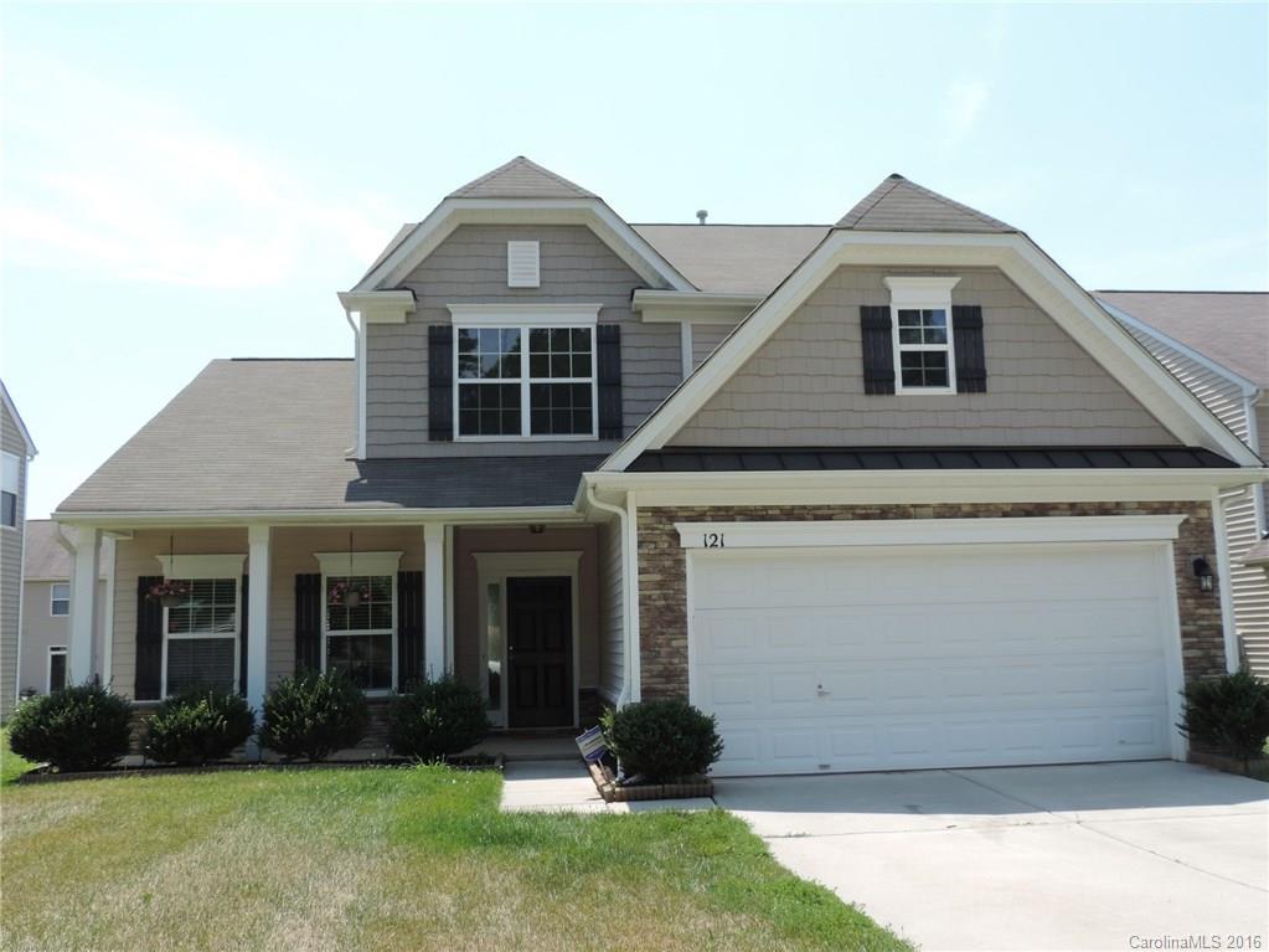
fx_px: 1210
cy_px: 476
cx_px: 634
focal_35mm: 33
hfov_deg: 55.4
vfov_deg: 42.9
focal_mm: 5.8
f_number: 3.2
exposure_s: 1/640
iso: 80
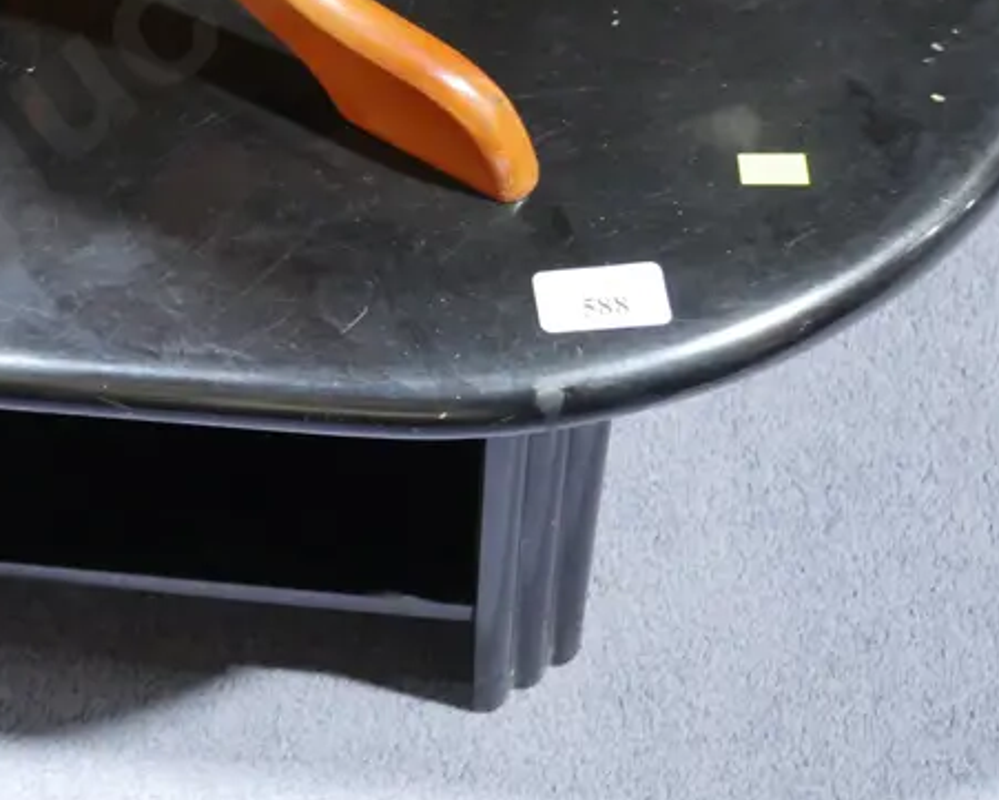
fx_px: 2100
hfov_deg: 25.9
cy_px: 85
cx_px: 89
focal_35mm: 71
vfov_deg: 21.1
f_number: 3.6
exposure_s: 1/60
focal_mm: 16
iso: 1600
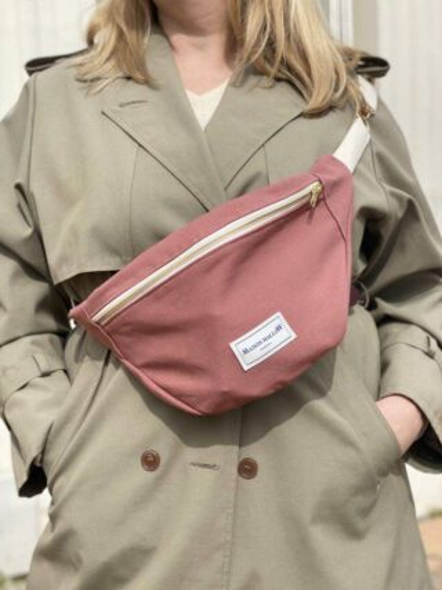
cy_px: 295
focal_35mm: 52
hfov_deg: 28.0
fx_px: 886
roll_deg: +1.8
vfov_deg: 36.8
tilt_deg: -4.7
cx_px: 221
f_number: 2
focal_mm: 6
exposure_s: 1/1170
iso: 20
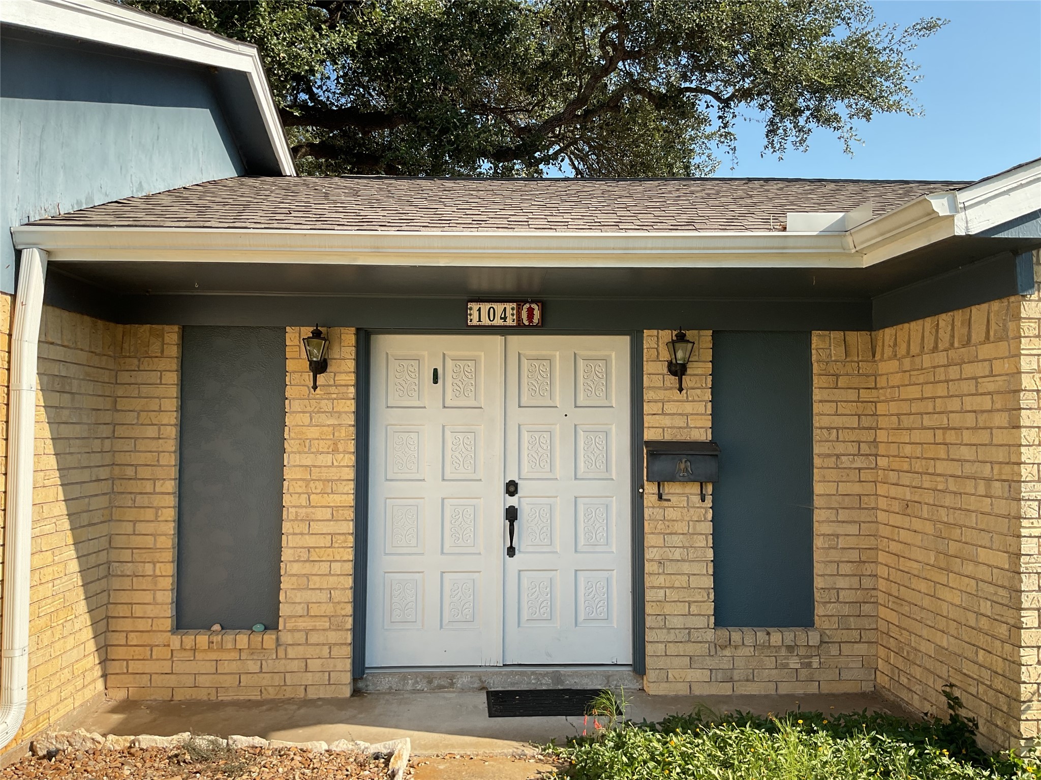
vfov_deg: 48.2
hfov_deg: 61.7
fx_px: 872
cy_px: 390
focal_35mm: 29
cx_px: 520
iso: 16
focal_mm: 3
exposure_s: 1/883
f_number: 1.8
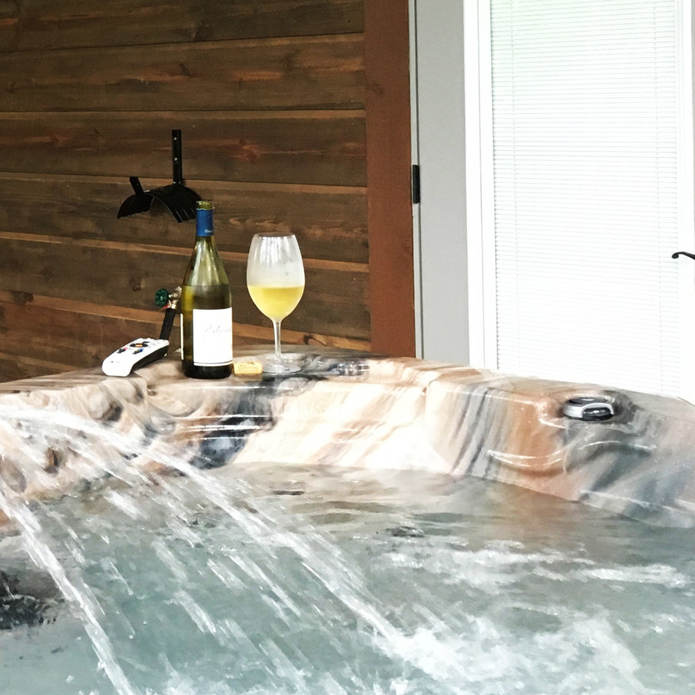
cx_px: -233
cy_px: 171
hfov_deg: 21.5
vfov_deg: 23.7
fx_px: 1635
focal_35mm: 72
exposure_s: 1/30
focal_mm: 4.15
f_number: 2.2
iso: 160
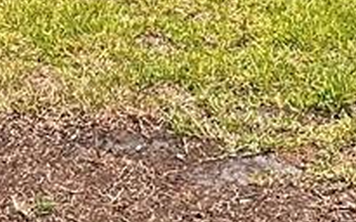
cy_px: -118
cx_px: -21
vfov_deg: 10.8
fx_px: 1125
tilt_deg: -10.1
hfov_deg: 17.5
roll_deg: +2.6
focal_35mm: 116
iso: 40
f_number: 2.2
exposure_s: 1/1618
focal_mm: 2.22
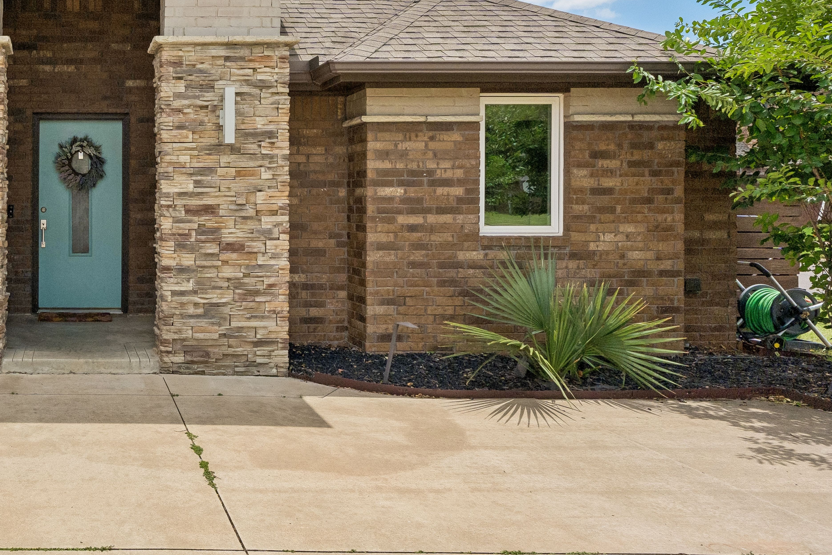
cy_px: 204
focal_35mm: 30
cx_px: 82
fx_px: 693
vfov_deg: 43.2
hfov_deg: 54.0
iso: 800
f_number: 8
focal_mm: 16
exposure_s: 1/3200
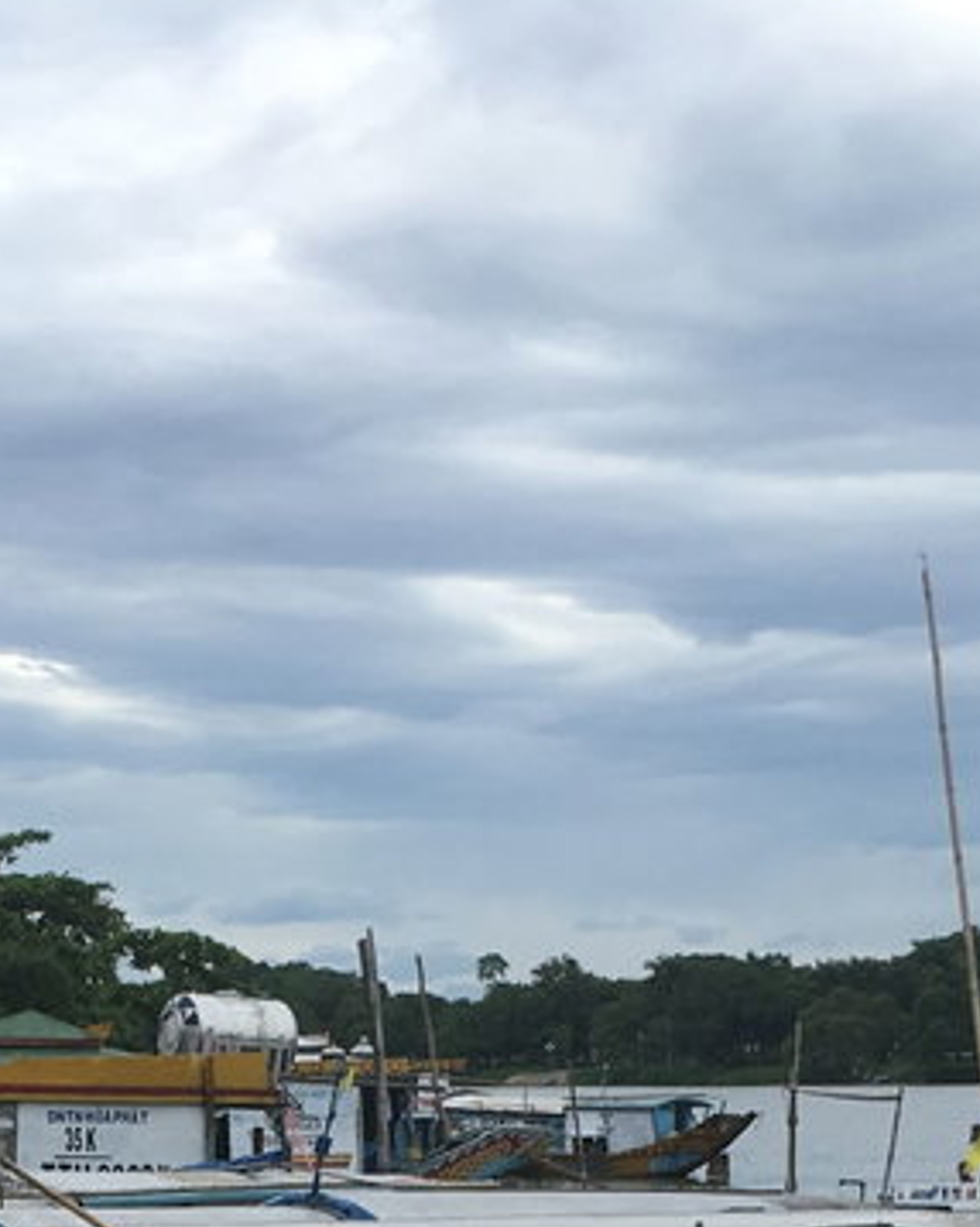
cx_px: 236
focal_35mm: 95
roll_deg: -0.4
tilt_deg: -6.8
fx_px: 3447
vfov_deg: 18.9
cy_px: 1525
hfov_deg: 16.1
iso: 25
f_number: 2.2
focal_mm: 4.15
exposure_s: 1/1748
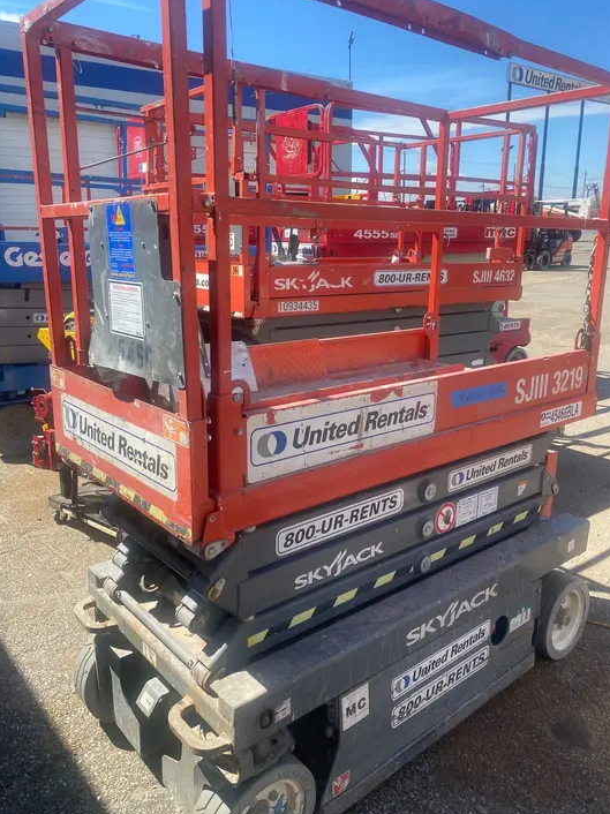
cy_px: 402
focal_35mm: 27
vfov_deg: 65.3
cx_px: 296
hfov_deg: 51.3
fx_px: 635
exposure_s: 1/1429
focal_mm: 4.25
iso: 32
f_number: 1.8
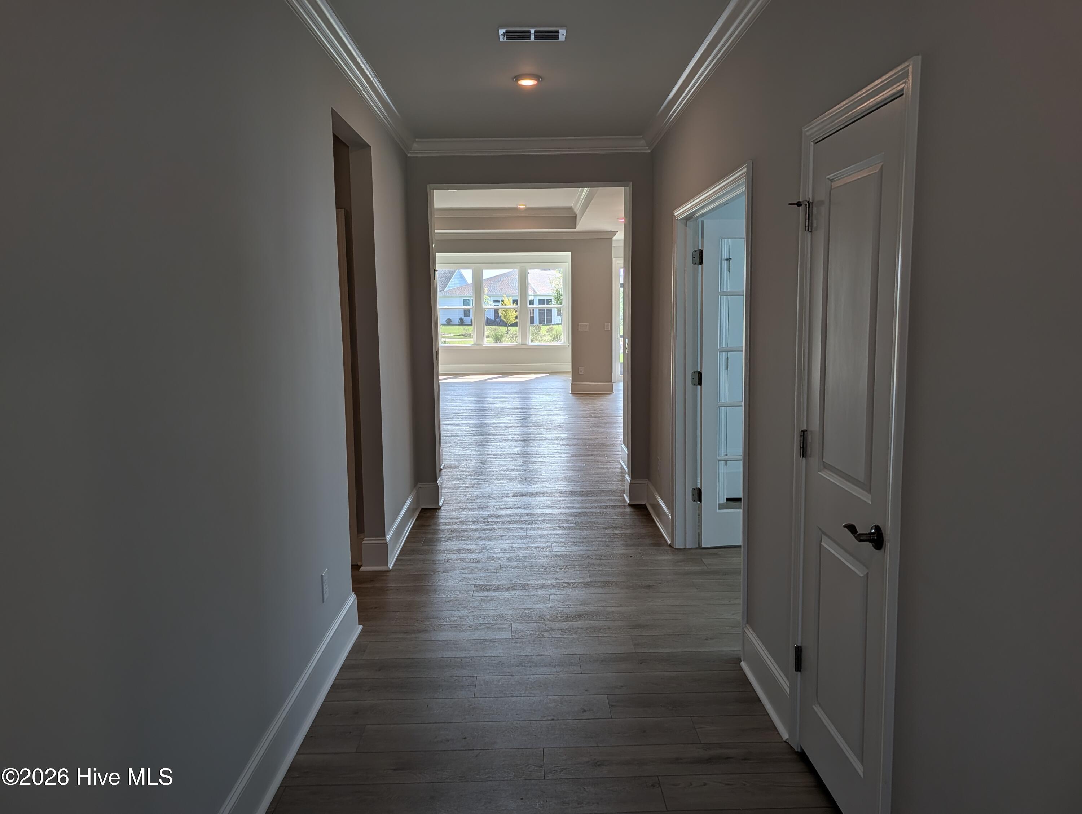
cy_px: 407
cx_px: 541
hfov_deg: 71.5
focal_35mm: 24
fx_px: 751
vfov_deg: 56.9
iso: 19
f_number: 1.68
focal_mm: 6.9
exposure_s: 1/939
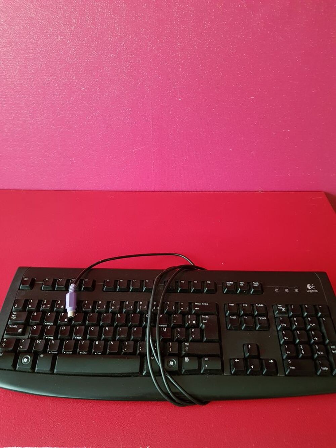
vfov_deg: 67.3
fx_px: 336
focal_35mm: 26
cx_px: 168
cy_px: 224
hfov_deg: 53.1
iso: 200
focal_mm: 4.3
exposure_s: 1/10
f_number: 1.7
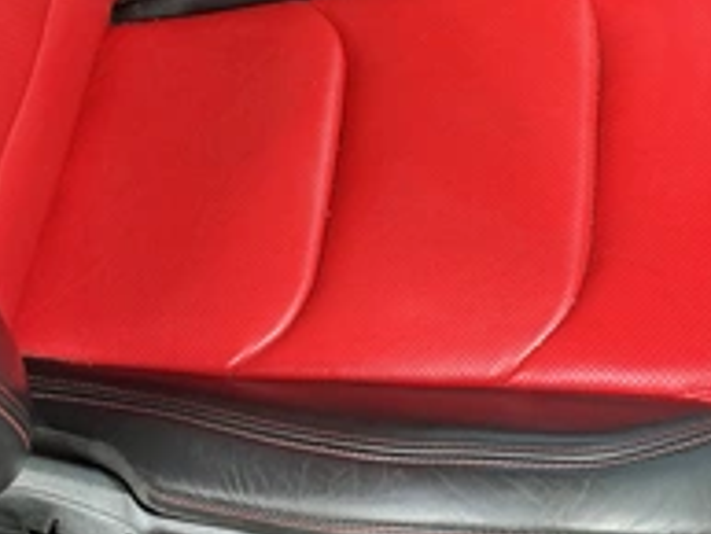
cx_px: 368
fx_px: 1192
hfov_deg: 33.2
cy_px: 158
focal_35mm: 58
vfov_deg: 25.1
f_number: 1.8
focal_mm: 3
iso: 40
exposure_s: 1/122
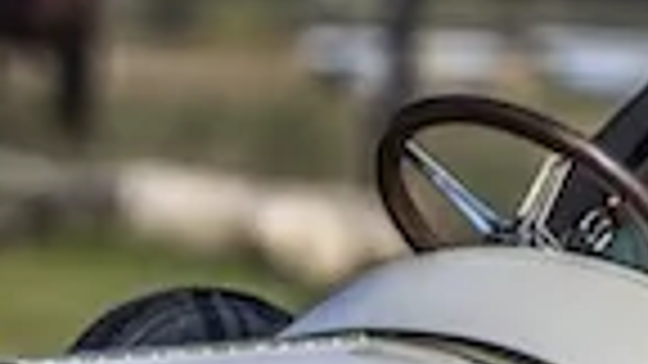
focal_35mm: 1239
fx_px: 21289
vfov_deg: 1.0
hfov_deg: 1.7
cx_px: 117
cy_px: 247
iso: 160
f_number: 3.2
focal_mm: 200
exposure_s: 1/1600
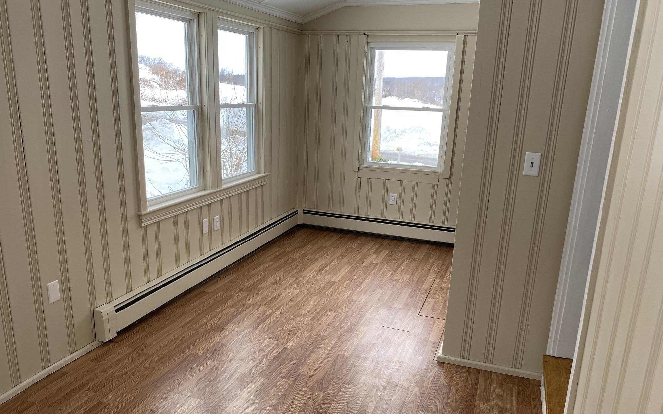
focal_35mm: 28
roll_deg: -2.3
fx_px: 506
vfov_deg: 44.4
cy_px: 233
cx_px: 327
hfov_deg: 66.5
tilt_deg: -16.0
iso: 32
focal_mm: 4.25
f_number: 1.8
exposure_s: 1/122
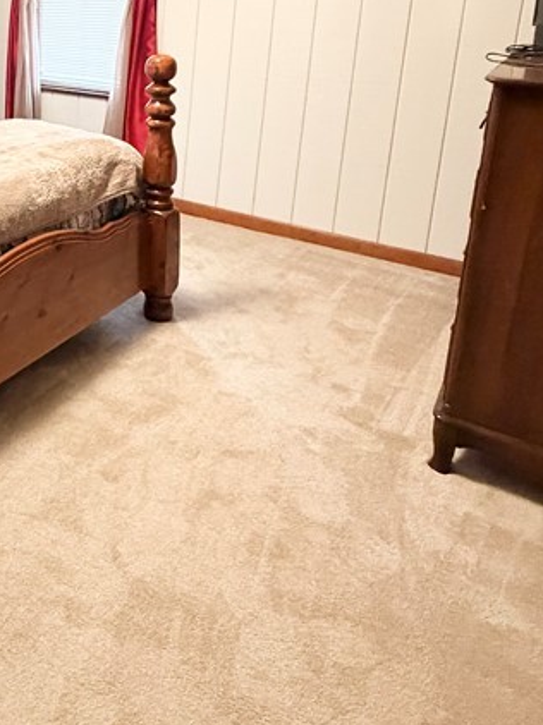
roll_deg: -0.9
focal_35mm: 34
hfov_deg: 37.1
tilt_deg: -12.5
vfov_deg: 50.2
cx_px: -7
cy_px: 129
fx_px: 712
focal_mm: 2.22
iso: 640
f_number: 2.2
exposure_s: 1/60
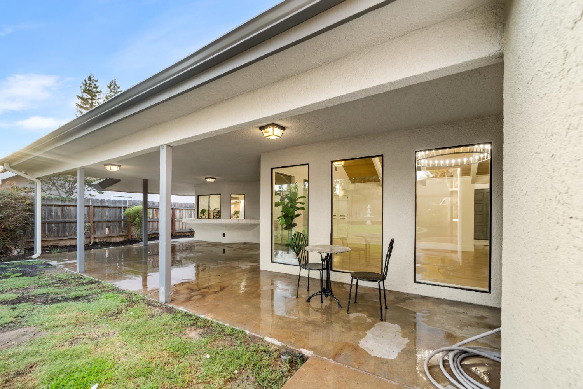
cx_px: 292
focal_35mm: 14
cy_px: 194
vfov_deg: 81.2
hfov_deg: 104.3
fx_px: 227
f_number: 5.6
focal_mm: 14
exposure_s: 1/200
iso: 320
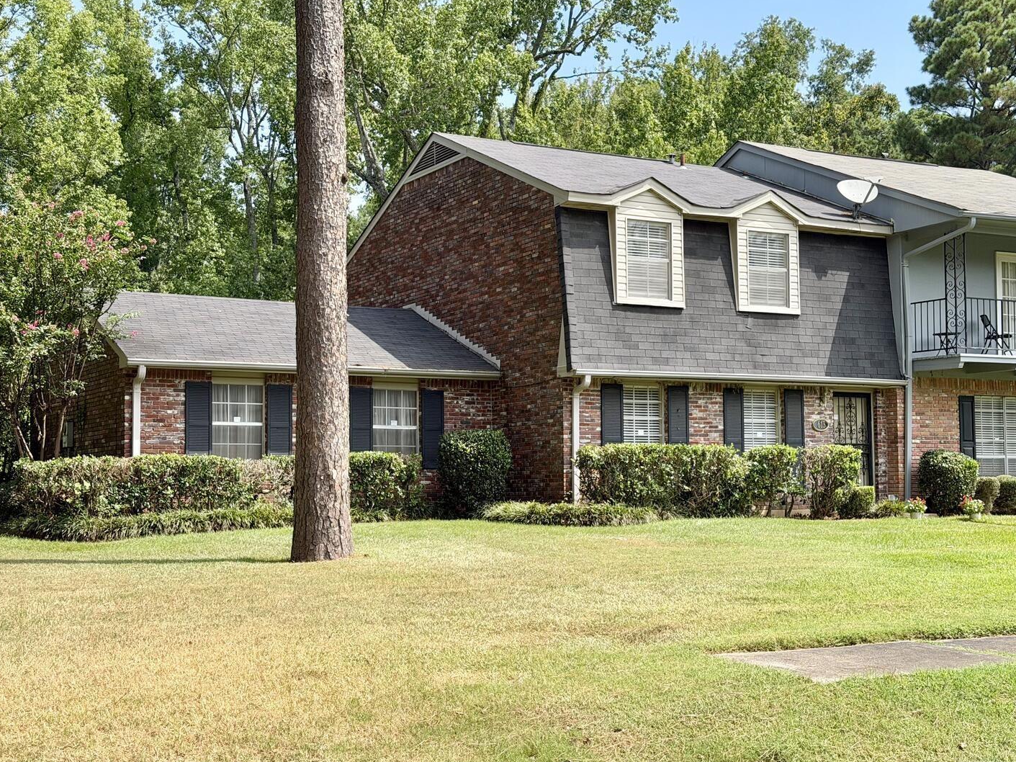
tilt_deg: +4.2
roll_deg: +0.7
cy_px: 386
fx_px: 1438
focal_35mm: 49
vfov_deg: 29.7
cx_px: 513
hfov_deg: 38.9
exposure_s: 1/2494
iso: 64
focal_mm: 6.76
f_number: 1.78
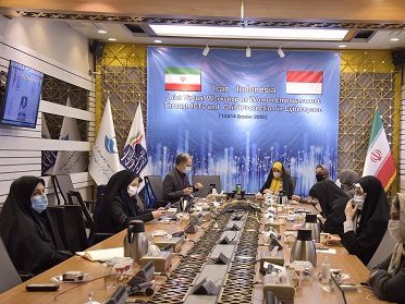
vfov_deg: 24.4
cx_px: 272
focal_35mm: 60
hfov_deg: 31.9
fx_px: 702
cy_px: 174
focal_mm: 46
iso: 1600
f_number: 5.6
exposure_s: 1/80
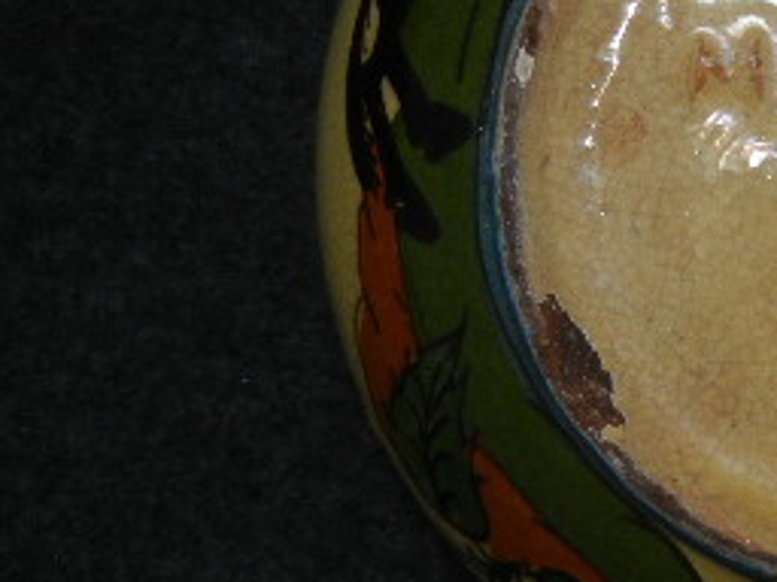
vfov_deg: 19.6
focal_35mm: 75
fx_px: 1683
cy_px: 215
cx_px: 920
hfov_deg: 23.8
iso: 361
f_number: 7
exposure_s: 1/30
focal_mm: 5.4
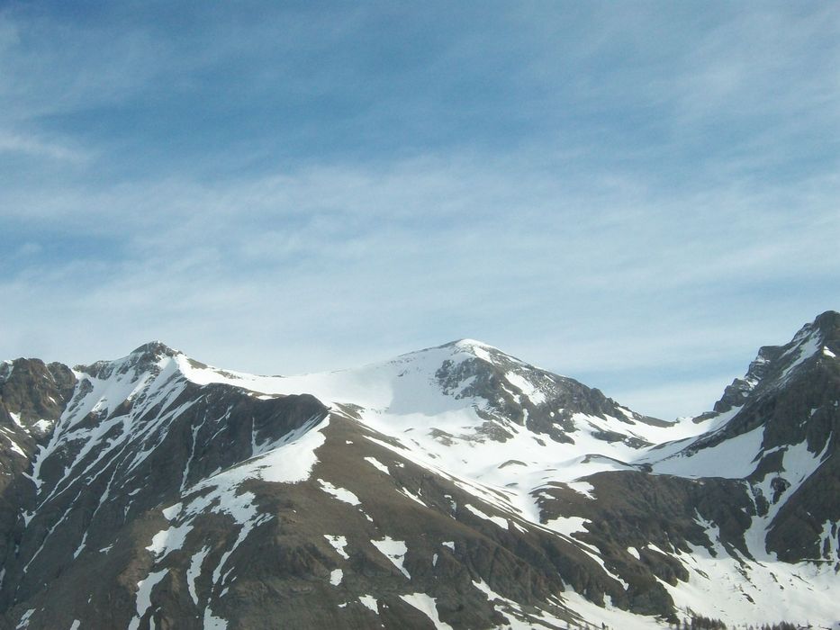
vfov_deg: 22.3
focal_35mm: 66
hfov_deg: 29.4
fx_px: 1602
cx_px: 420
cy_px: 315
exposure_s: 1/320
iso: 80
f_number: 7.9
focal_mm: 11
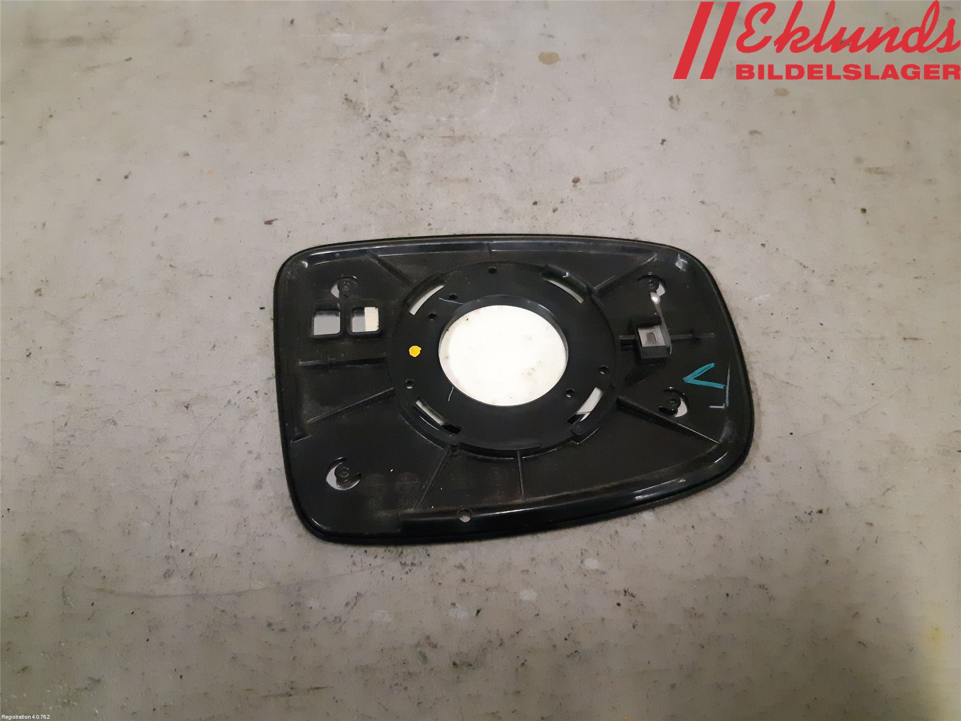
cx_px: 480
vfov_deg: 53.1
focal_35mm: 26
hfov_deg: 67.3
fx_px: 722
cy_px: 360
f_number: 1.7
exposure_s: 1/237
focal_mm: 3.93
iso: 800
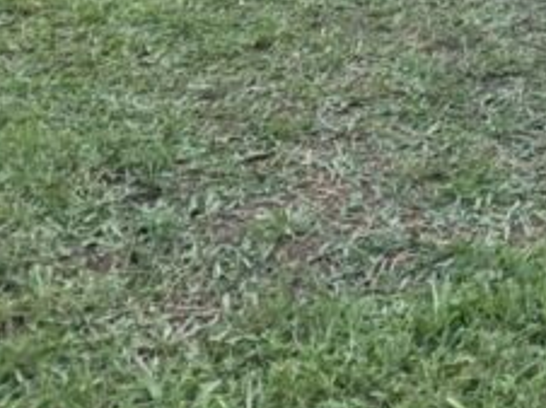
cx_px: 1036
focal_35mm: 118
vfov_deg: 11.0
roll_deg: -1.7
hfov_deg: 14.4
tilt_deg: -4.1
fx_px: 1859
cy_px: -488
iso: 25
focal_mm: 4.25
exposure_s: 1/1406
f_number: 1.8
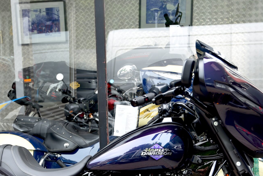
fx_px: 577
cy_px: 172
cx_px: 109
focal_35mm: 79
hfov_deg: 25.6
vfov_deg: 16.9
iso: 100
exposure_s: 1/60
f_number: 3.2
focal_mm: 40
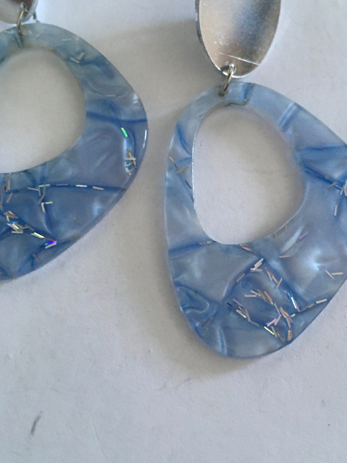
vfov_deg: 48.8
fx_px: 508
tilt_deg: -68.9
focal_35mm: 38
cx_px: 218
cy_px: 200
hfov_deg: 37.5
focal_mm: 4.15
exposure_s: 1/33
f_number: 2.2
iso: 200
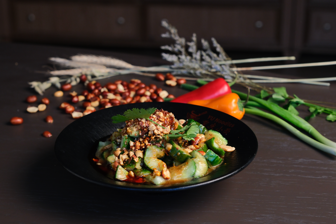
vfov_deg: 27.0
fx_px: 467
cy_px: 112
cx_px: 168
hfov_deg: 39.6
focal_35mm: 50
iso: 800
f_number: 4
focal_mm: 33
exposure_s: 1/75
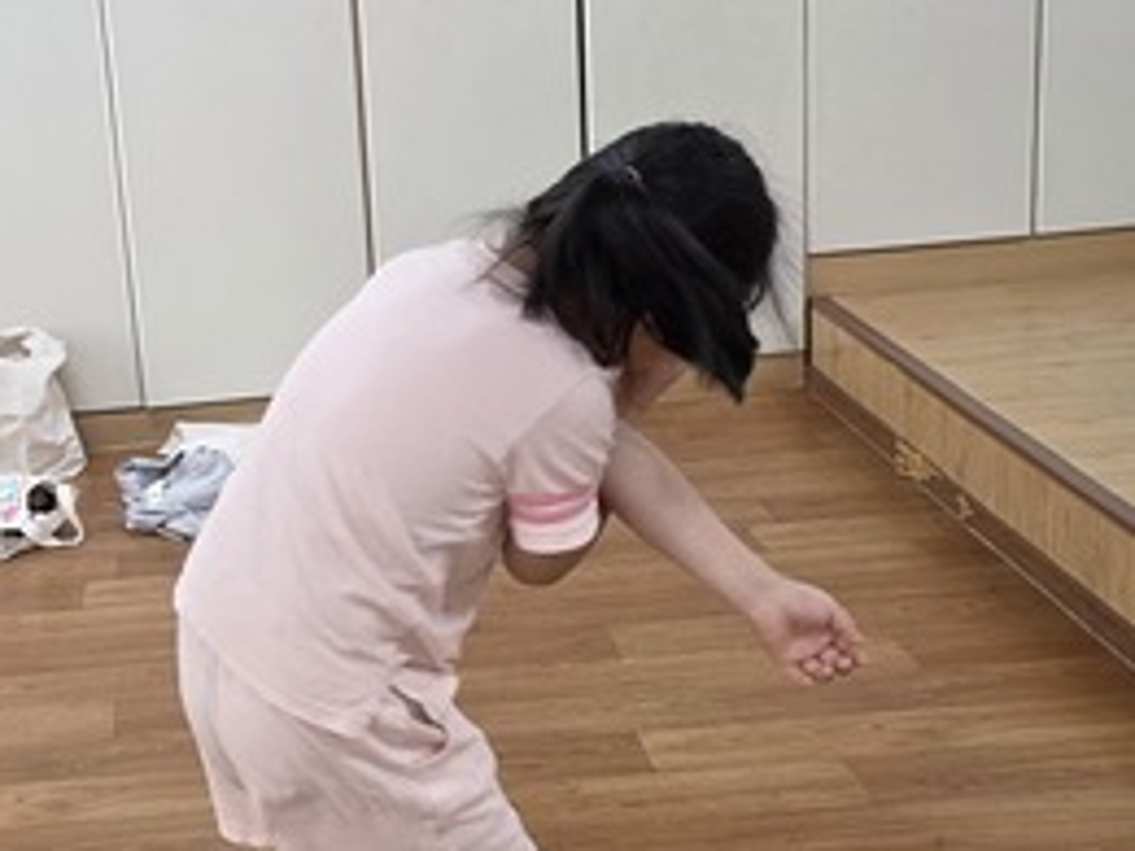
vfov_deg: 24.8
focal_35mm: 59
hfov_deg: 31.8
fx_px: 1935
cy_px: 450
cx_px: 216
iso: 250
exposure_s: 1/120
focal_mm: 6.3
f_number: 1.7
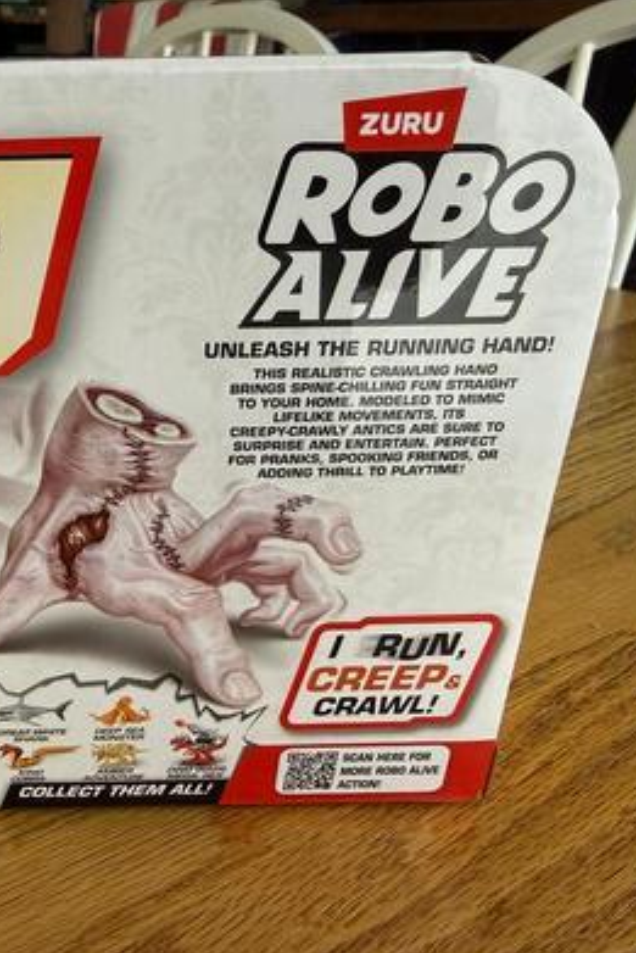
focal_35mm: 34
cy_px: 473
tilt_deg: -24.5
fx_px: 900
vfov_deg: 55.8
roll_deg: +0.3
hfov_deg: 36.6
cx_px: 72
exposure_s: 1/99
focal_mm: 2.22
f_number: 2.2
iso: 320
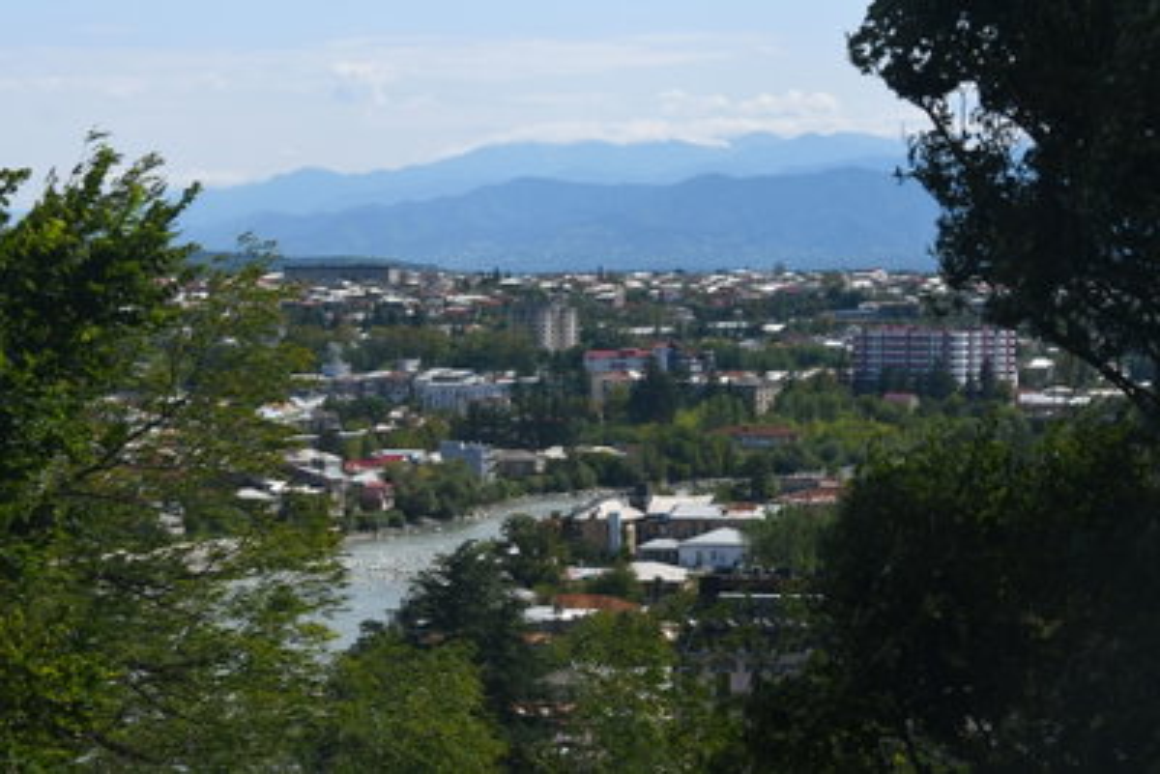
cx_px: 580
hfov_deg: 21.0
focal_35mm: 97
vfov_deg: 14.1
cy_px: 387
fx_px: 3127
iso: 160
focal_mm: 65
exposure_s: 1/100
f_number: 8
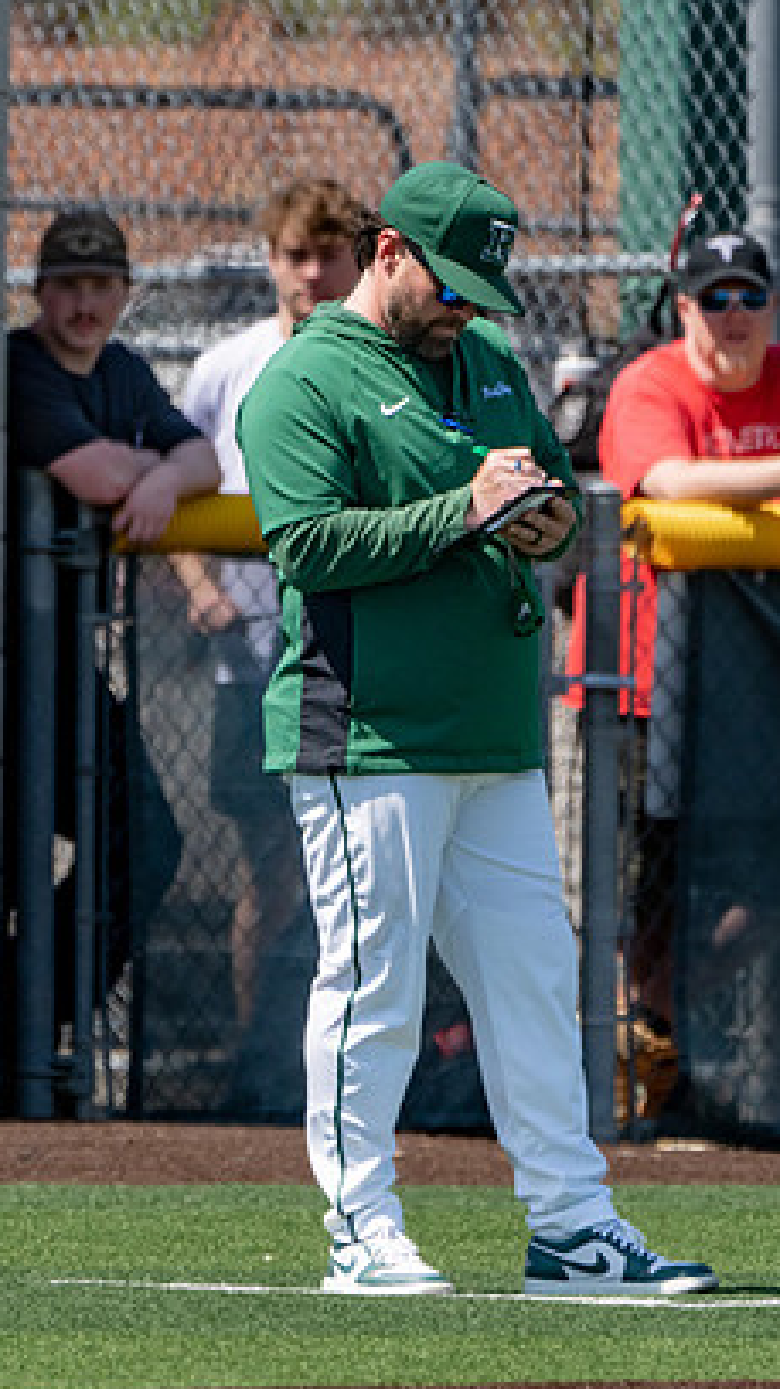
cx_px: 300
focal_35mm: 1057
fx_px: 38929
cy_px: 603
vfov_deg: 2.0
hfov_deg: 1.1
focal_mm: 560
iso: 800
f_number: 8
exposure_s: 1/2500
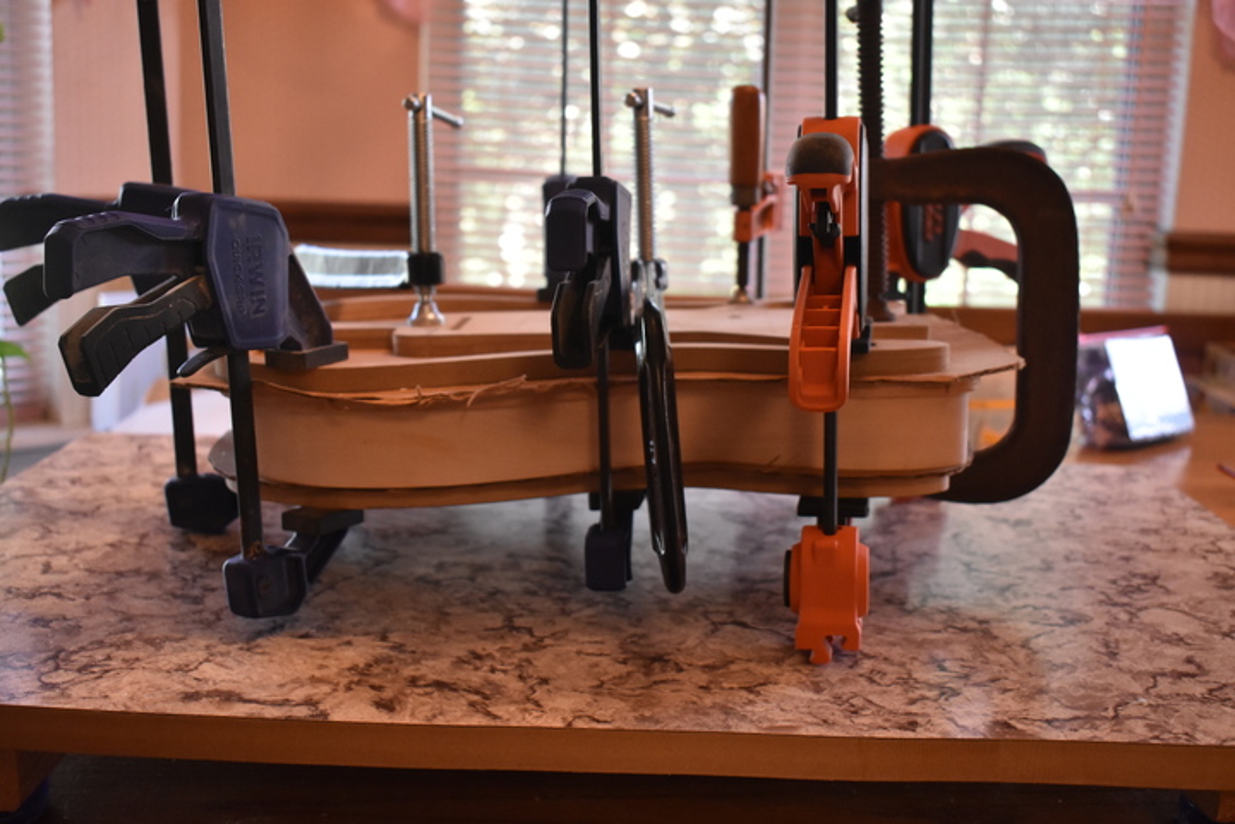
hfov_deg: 45.0
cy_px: 412
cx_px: 618
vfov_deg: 30.8
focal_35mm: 44
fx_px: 1492
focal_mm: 29
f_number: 4.2
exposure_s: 1/50
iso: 2000
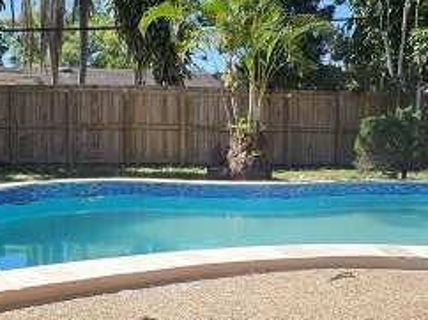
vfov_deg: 33.1
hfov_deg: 43.3
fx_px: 531
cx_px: 147
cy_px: 226
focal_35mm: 43
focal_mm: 1.74
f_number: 2.2
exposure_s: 1/1218
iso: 32
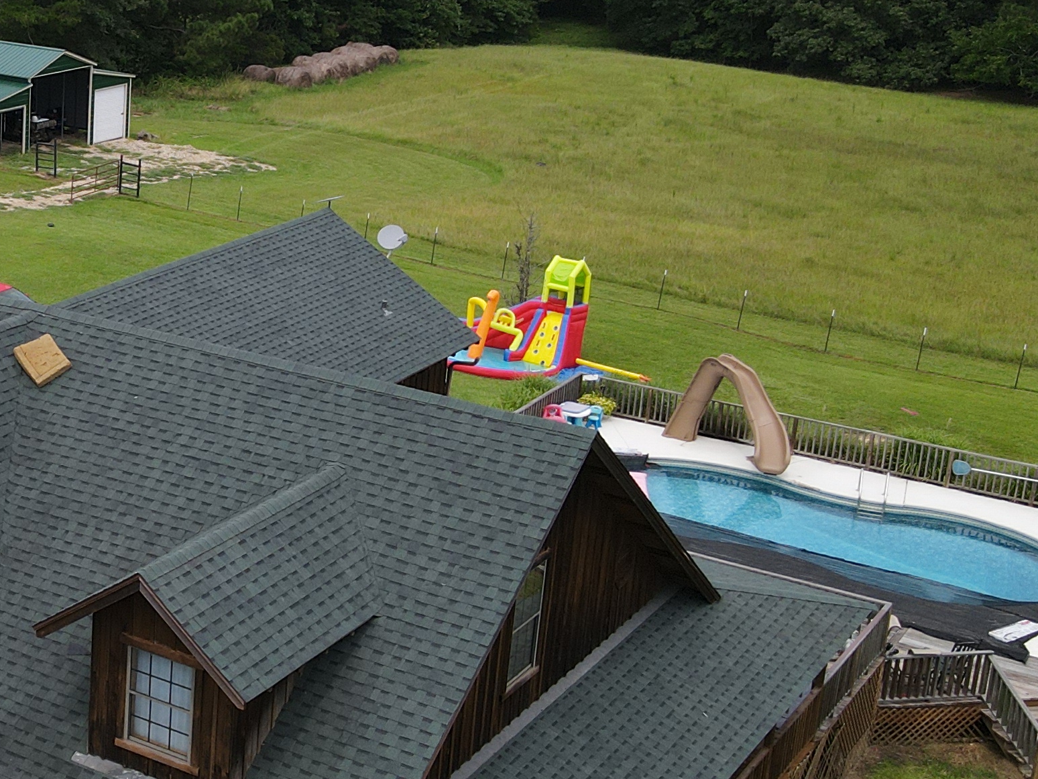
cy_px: 357
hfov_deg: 29.2
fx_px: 1859
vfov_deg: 23.6
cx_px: 1
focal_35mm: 62
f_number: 2.8
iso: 100
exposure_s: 1/725
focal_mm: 4.5
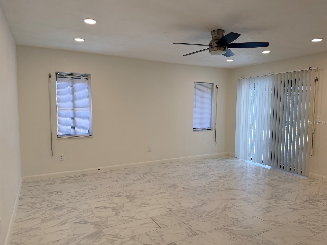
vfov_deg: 56.8
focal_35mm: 24
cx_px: 164
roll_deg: -0.8
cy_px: 122
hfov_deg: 71.6
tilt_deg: -4.9
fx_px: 227
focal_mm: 6.76
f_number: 1.78
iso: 160
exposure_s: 1/211
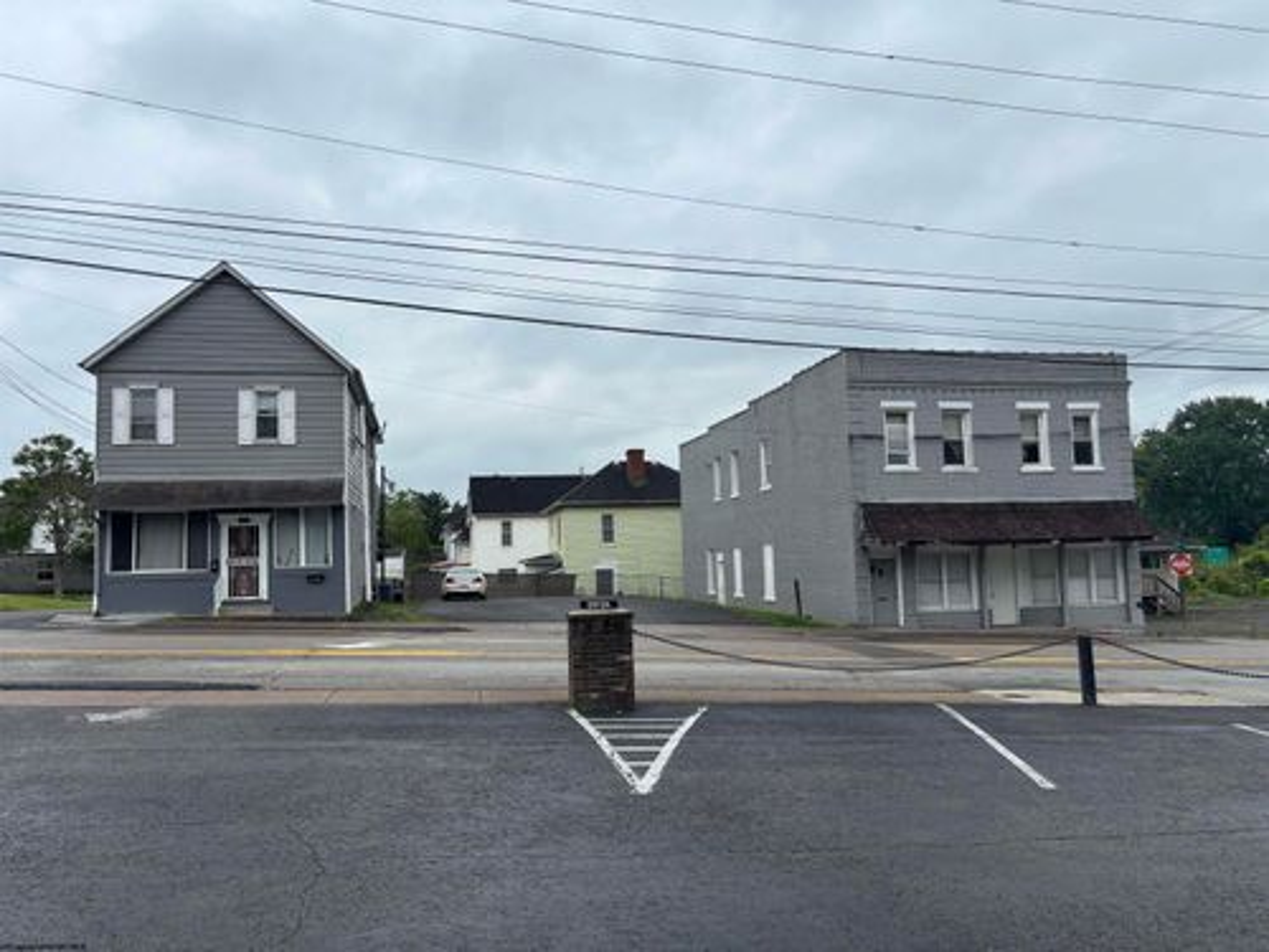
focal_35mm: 26
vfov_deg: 53.1
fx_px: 953
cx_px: 634
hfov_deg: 67.3
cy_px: 476
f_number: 1.6
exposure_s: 1/1721
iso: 50
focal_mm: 5.96
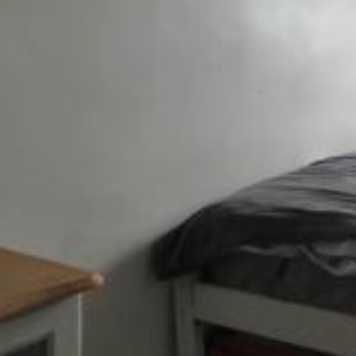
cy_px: 10
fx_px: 756
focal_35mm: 65
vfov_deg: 25.3
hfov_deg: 24.4
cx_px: 409
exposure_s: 1/80
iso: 80
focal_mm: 3.6
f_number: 2.8
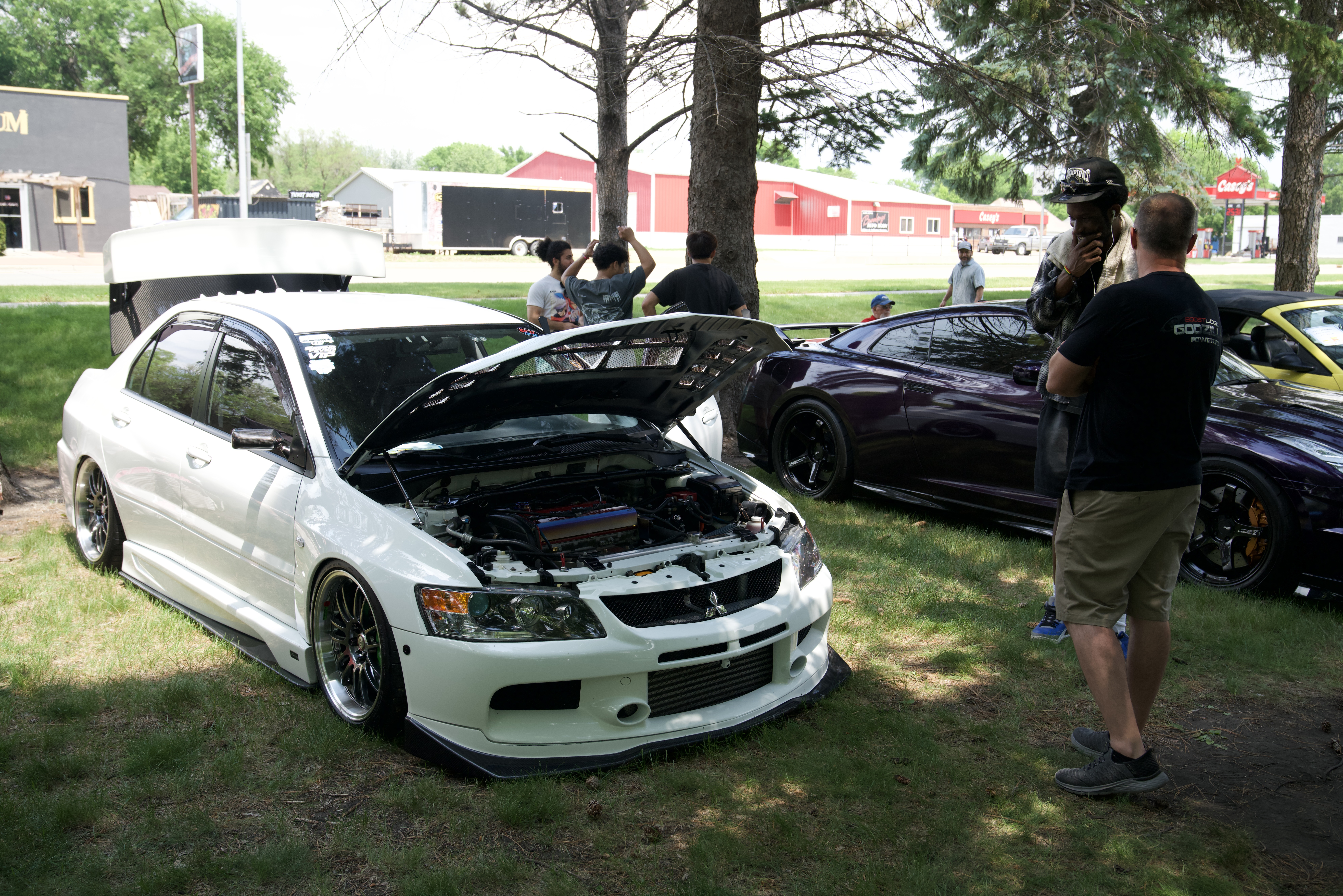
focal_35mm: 34
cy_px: 448
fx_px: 1268
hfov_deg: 55.8
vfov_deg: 38.9
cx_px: 672
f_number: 5.6
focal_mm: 34
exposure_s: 1/200
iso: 1000
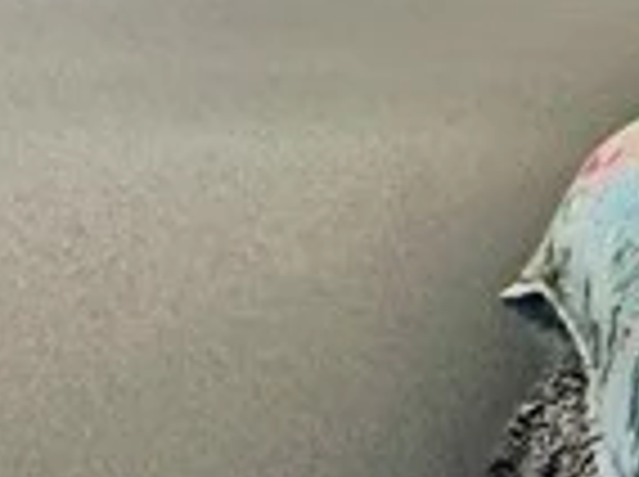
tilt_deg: -13.2
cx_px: 2210
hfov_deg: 9.7
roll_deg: -0.4
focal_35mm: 101
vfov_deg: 14.1
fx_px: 1861
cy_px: -122
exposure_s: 1/60
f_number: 2.2
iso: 200
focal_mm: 2.22
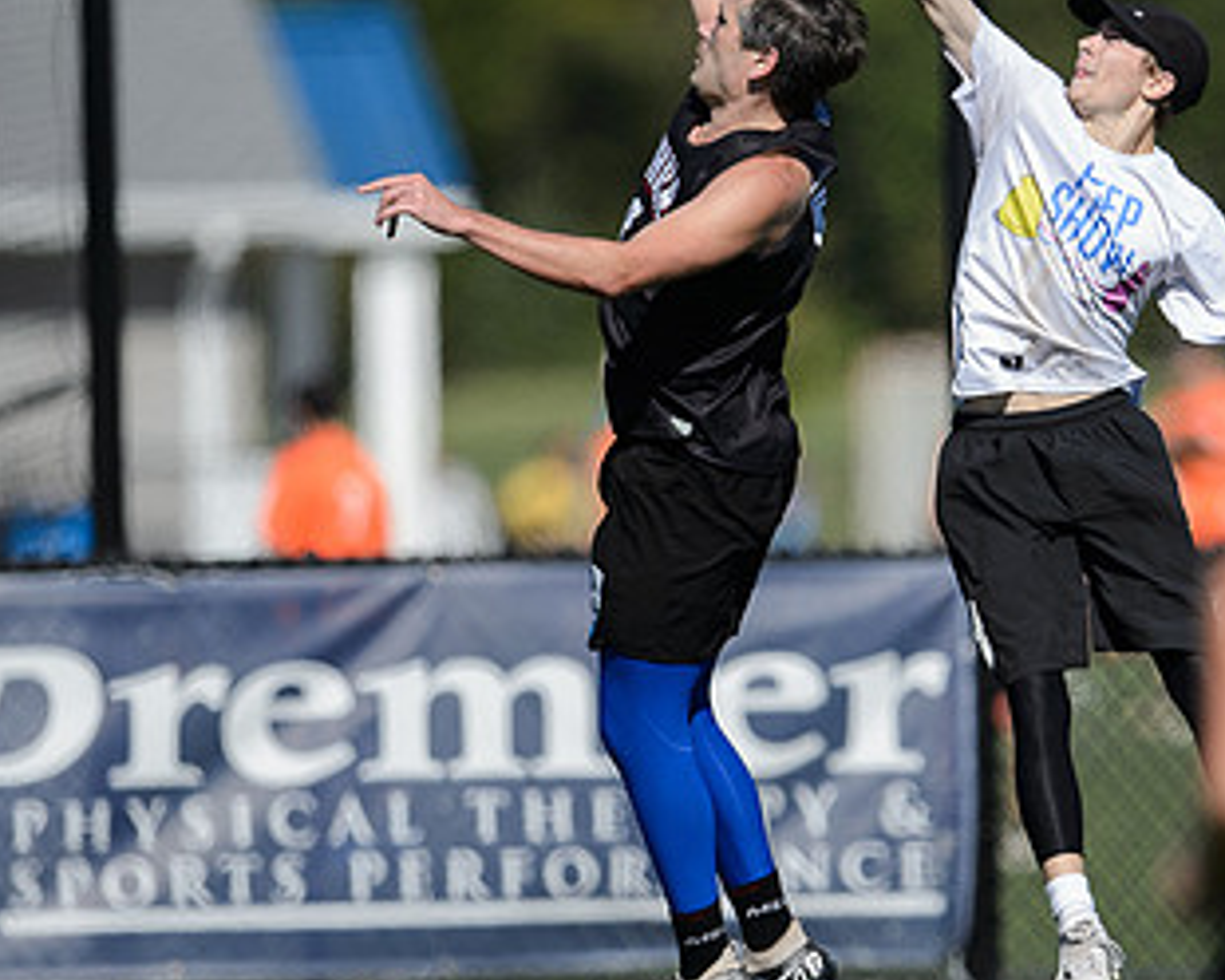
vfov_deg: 1.4
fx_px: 39301
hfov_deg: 1.8
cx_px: 1099
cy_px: 501
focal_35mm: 1084
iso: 200
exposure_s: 1/3200
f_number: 2.8
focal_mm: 400
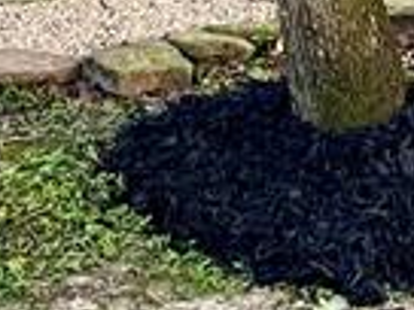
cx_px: 438
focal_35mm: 196
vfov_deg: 6.8
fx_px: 2344
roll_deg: +1.0
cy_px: -658
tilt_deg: -0.8
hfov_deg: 10.0
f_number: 1.6
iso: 160
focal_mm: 5.1
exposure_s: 1/60
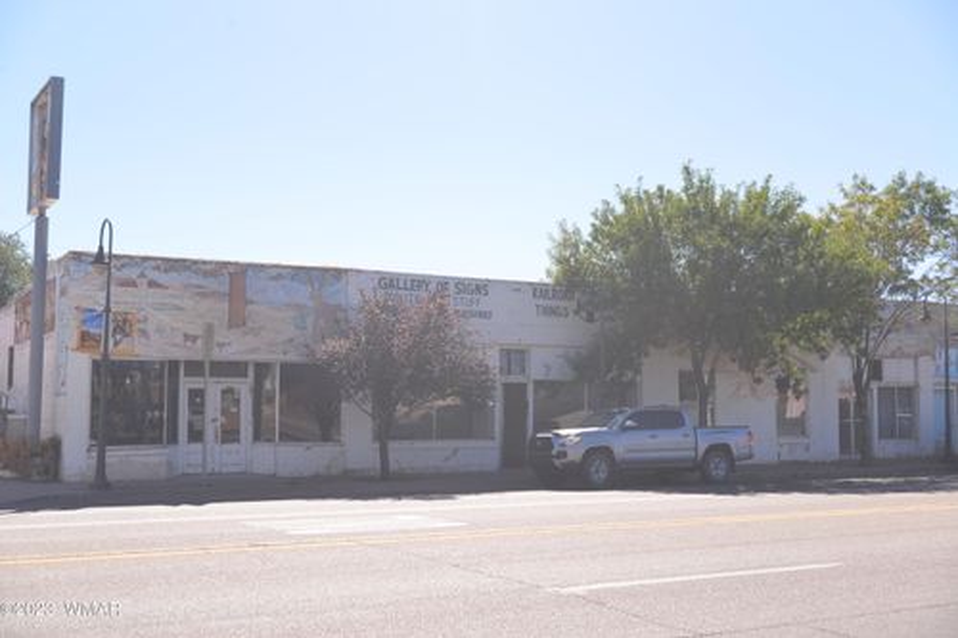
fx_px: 1170
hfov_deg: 44.5
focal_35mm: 44
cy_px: 319
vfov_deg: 30.5
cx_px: 479
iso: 100
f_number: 7.1
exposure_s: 1/200
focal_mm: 44
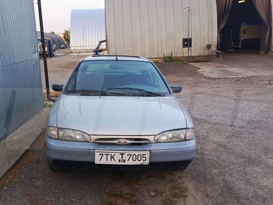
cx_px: 115
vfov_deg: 39.6
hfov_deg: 51.2
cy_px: 111
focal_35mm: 36
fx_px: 284
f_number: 1.75
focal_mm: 5.25
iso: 443
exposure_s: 1/100
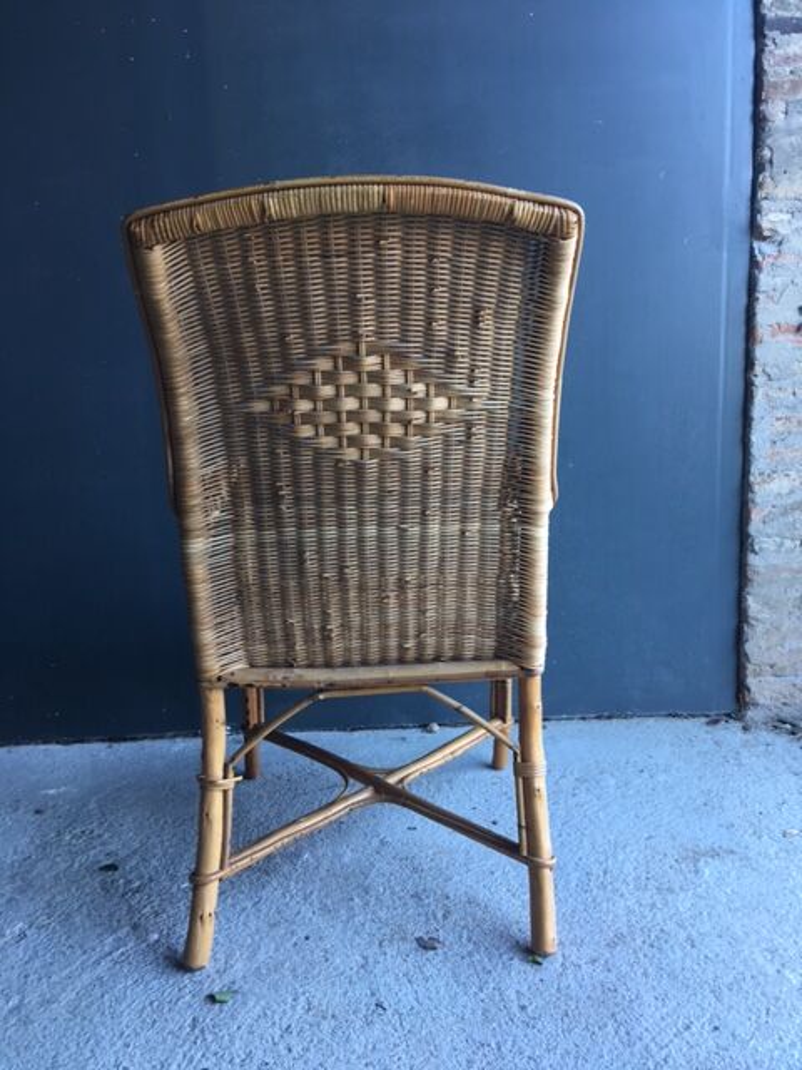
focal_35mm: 29
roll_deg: +2.5
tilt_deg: -11.7
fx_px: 896
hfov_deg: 48.2
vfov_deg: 61.7
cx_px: 401
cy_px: 535
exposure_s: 1/33
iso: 25
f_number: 2.2
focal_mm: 4.15
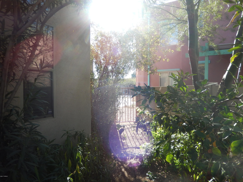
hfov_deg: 69.4
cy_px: 91
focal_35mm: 25
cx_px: 122
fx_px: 175
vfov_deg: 54.9
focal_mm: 4.5
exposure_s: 1/250
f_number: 3.4
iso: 125
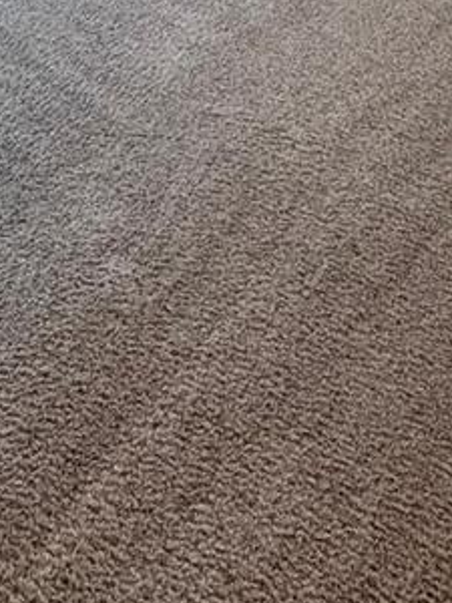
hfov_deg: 25.5
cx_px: 378
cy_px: -251
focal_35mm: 56
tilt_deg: -14.8
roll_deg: -4.1
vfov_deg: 26.8
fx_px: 975
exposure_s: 1/120
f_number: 2.2
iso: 250
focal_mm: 2.22
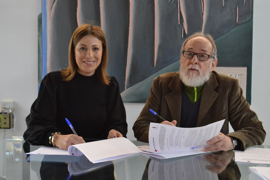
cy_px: 90
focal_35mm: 44
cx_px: 135
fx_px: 326
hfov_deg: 45.0
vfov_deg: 30.8
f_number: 4.5
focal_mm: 29
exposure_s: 1/100
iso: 3200
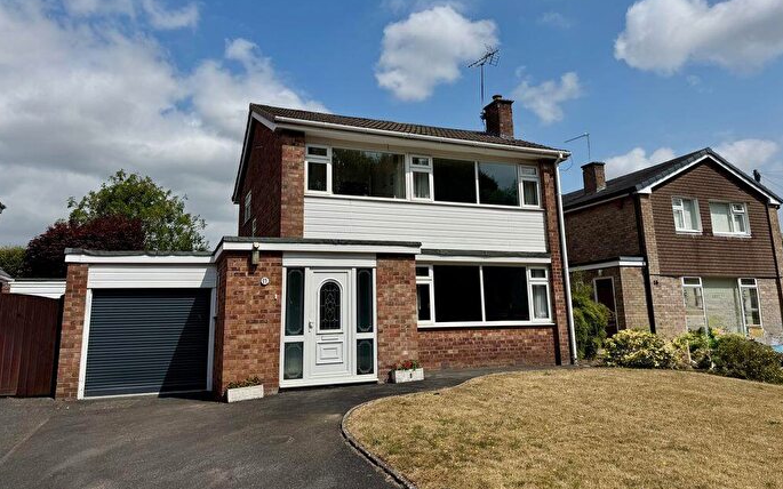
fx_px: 555
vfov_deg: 47.4
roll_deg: +2.1
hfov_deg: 70.4
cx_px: 396
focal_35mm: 26
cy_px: 203
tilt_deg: +12.2
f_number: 1.78
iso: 80
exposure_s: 1/10417
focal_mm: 6.76
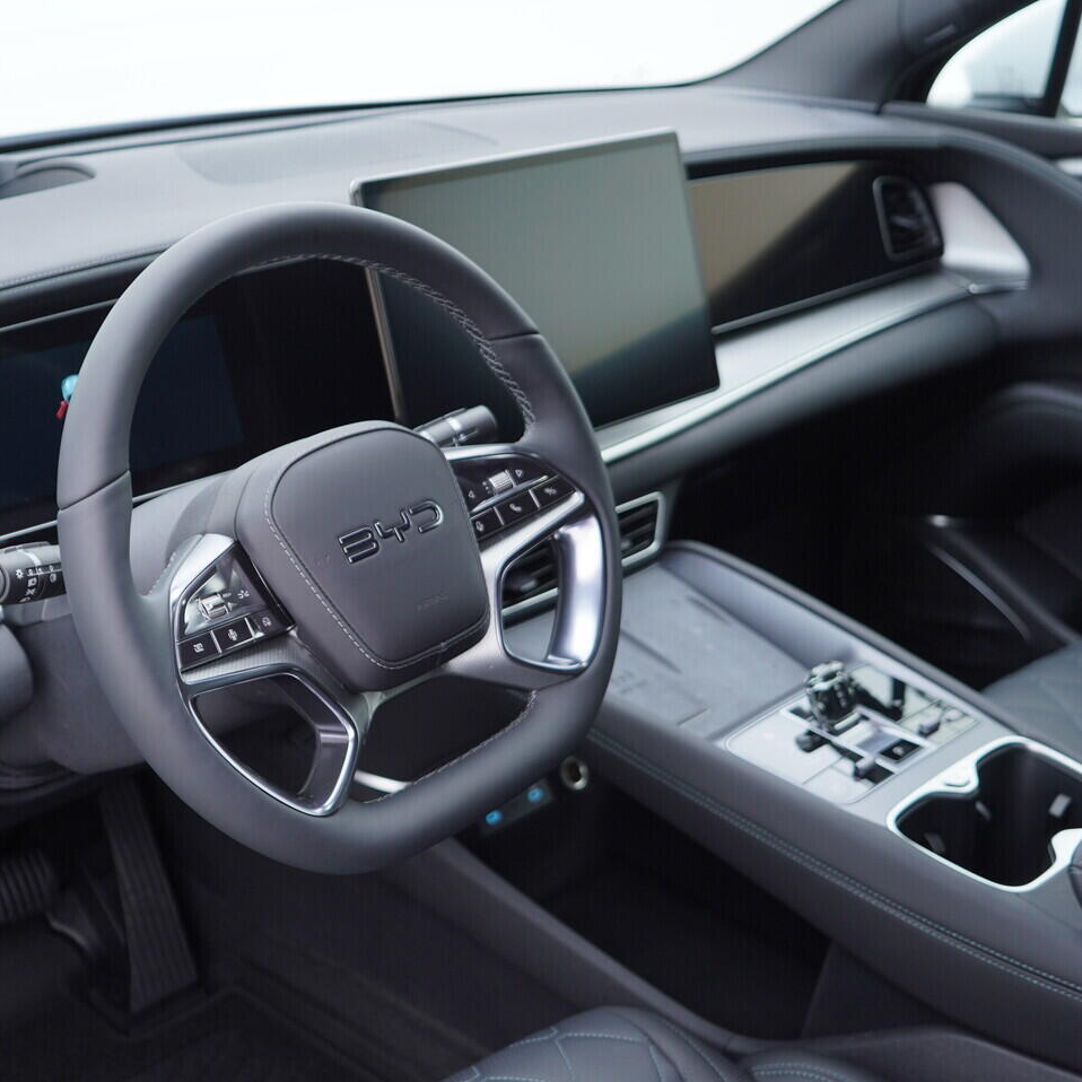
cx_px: 323
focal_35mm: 46
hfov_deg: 36.2
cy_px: 541
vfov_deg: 36.8
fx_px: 1627
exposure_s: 1/40
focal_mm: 24
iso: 125
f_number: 2.8
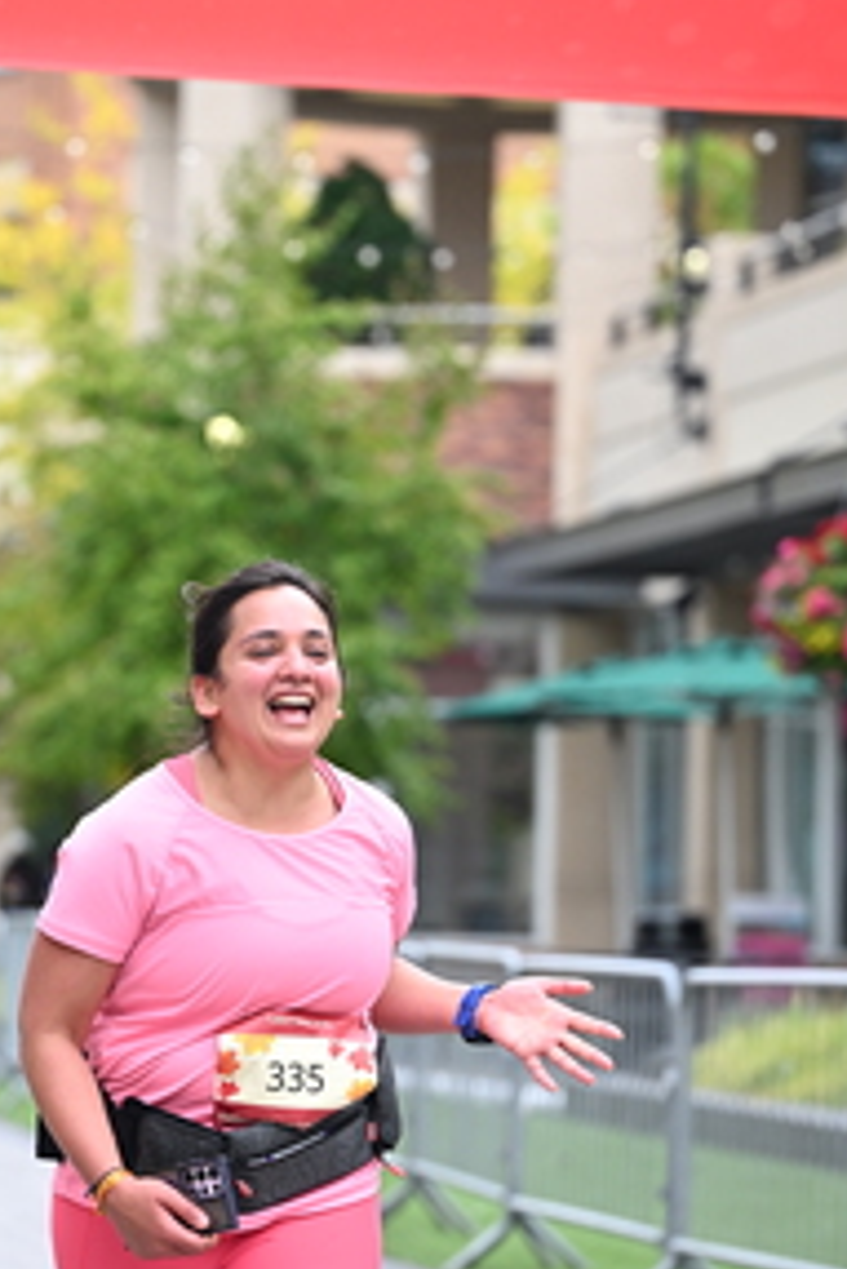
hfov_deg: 8.1
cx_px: 290
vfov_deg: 12.2
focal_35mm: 169
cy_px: 661
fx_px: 5957
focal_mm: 88
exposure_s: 1/1600
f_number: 2.8
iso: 640
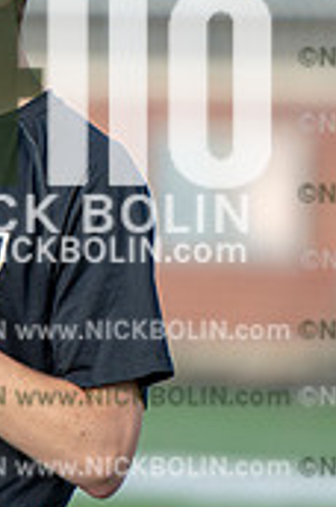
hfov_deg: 2.0
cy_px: 124
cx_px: 62
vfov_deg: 3.1
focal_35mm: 676
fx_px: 9502
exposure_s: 1/1000
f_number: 2.8
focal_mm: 200
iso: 160
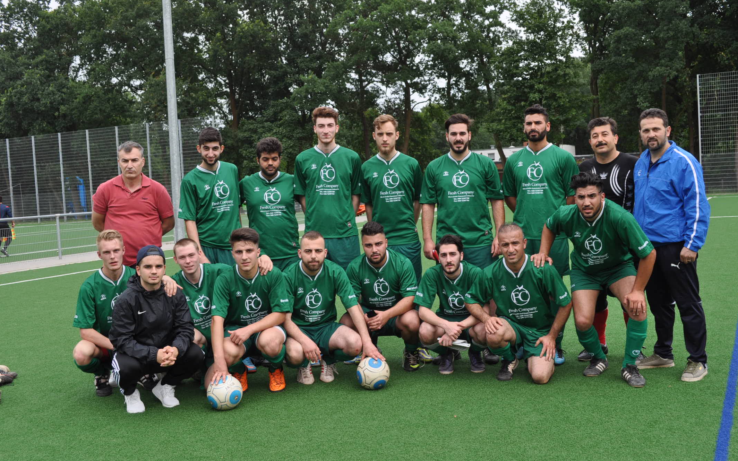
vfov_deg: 32.0
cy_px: 229
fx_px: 805
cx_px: 371
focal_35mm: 40
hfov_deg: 49.3
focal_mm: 26
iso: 200
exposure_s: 1/200
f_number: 7.1
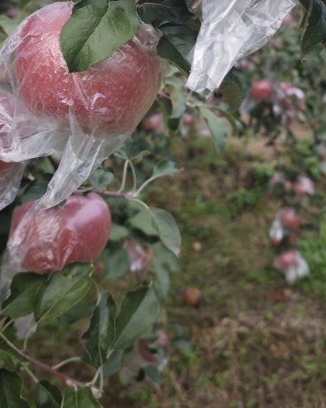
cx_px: 166
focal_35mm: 54
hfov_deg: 28.1
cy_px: 63
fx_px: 651
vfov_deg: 33.4
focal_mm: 6.55
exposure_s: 1/185
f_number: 1.6
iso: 50
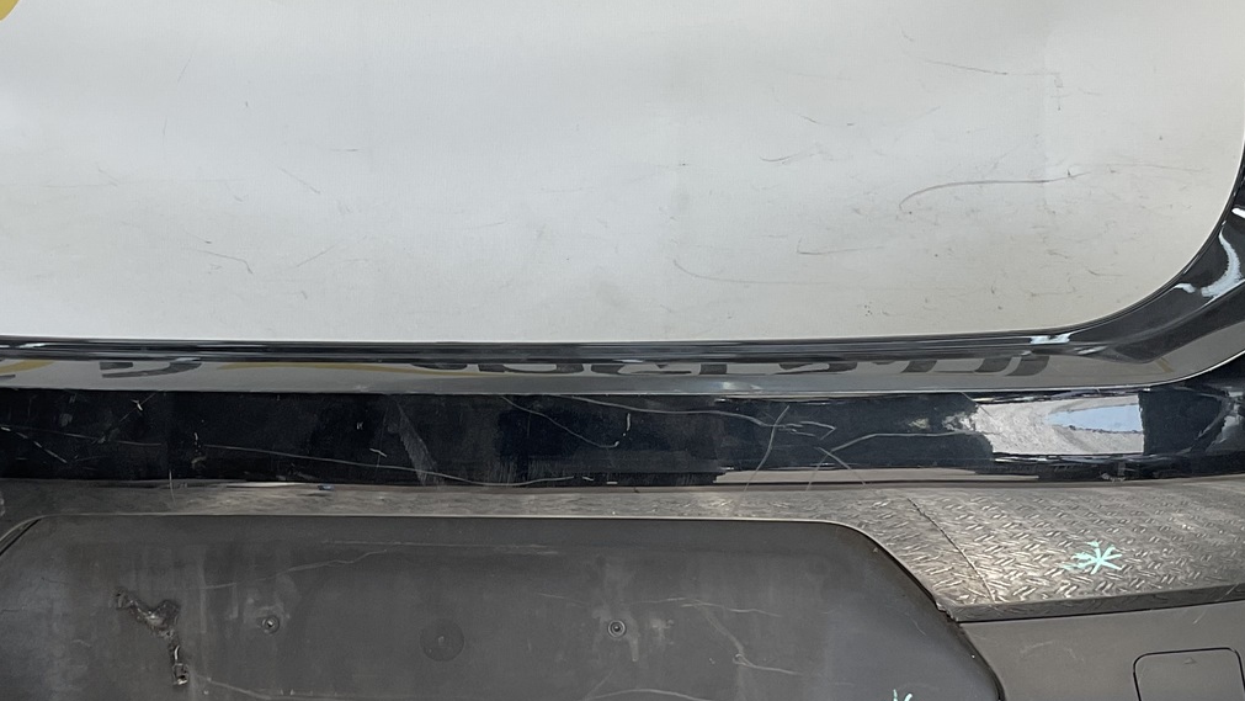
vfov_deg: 19.1
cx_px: 473
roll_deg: -0.7
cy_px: 357
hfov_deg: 33.2
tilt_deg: -7.6
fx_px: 2080
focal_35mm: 63
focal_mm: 3
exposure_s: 1/251
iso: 16
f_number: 1.8
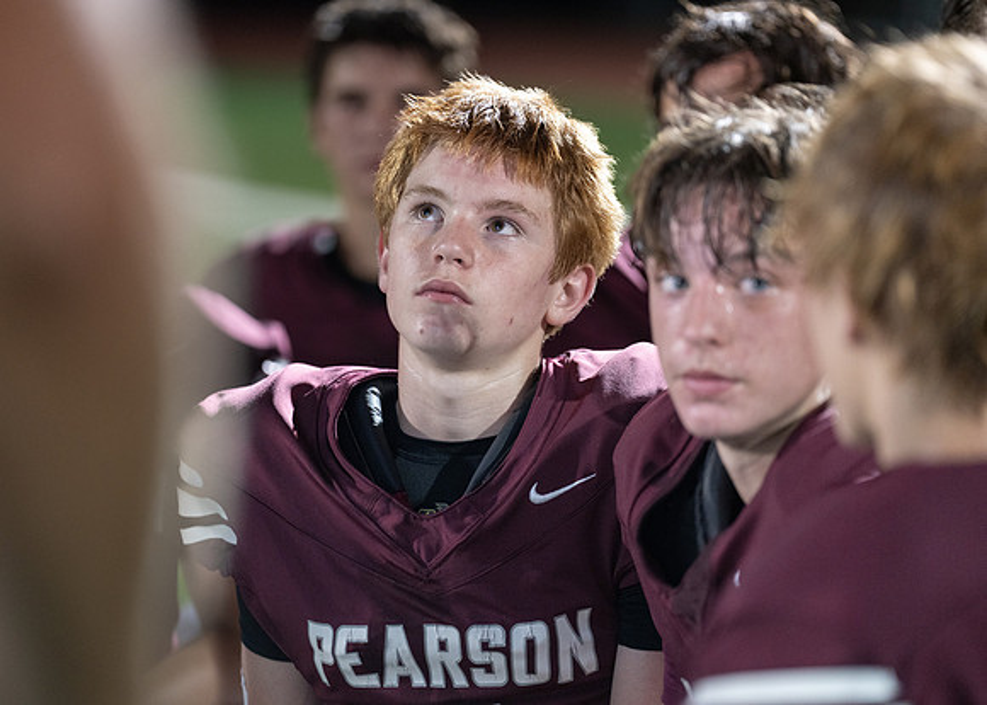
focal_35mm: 197
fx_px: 5521
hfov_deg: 10.2
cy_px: 352
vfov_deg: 7.3
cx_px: 494
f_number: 2.8
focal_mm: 188
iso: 1600
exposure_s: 1/320
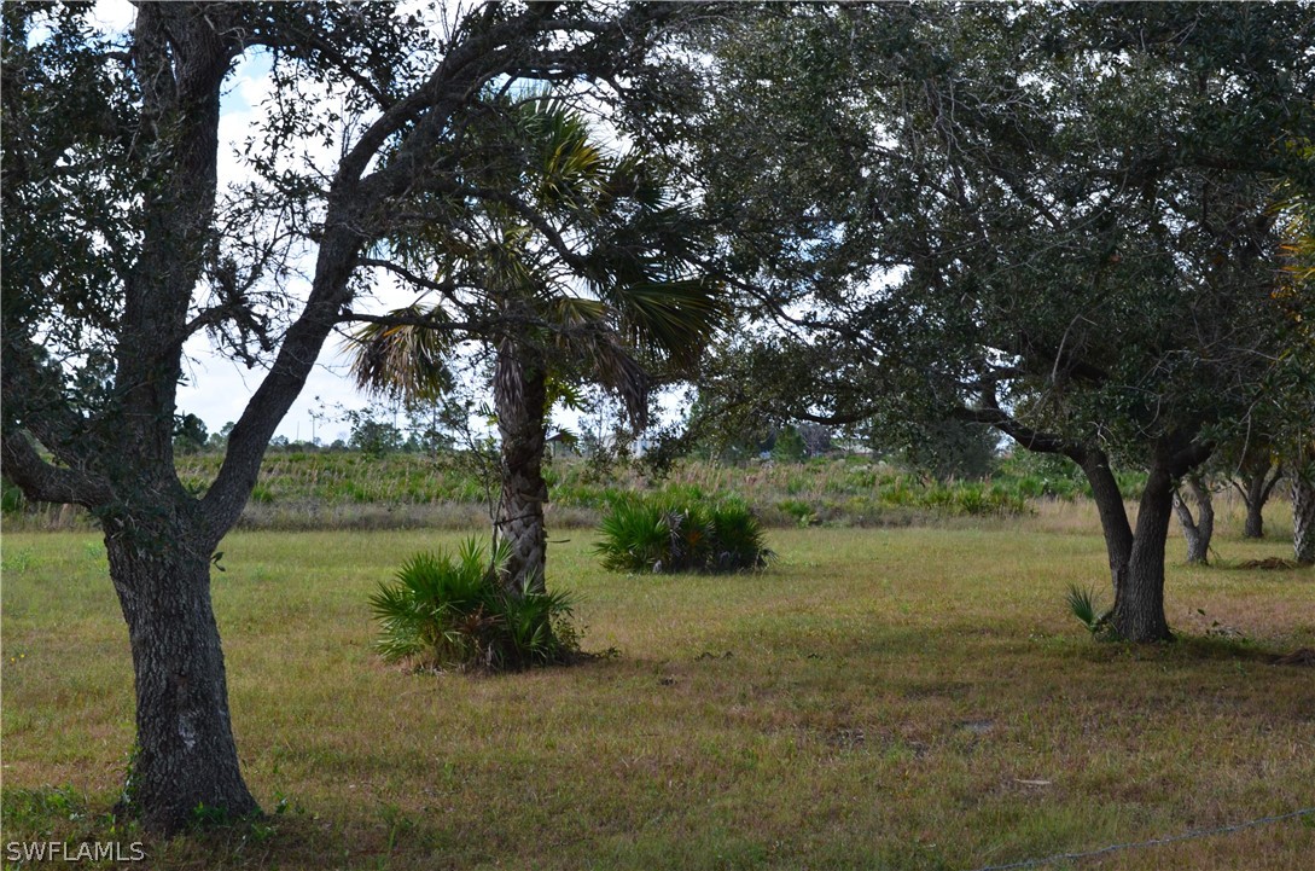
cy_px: 436
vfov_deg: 21.5
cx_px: 658
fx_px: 2296
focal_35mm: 63
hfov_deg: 32.0
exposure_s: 1/125
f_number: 11
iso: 200
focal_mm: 42
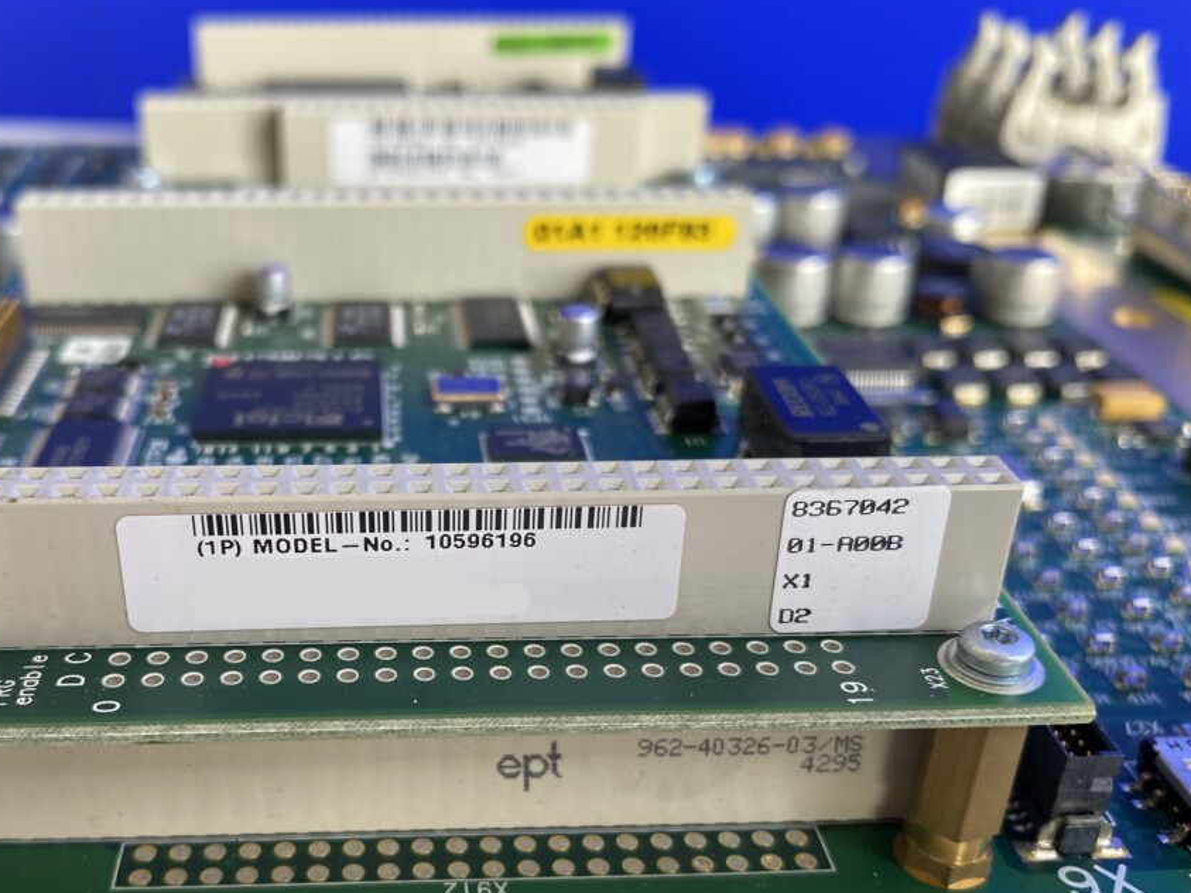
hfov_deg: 49.6
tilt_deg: -28.7
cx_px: 444
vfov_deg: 38.4
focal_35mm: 37
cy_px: 564
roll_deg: +0.1
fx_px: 1273
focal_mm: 4.25
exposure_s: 1/122
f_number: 1.8
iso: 100
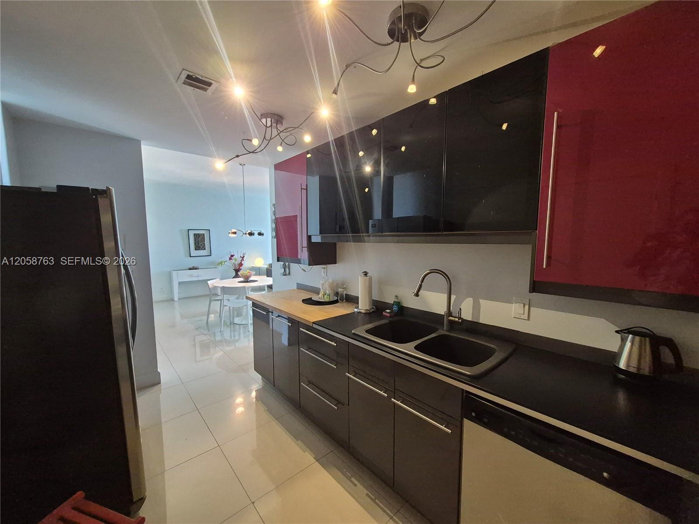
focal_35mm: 13
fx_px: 263
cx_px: 350
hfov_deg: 106.2
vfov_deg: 89.9
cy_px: 262
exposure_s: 1/60
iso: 800
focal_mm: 1.74
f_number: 2.2
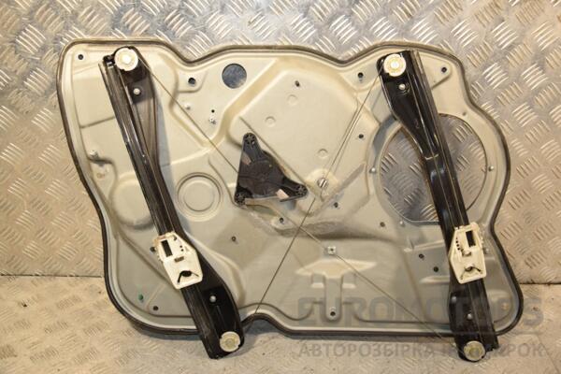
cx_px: 280
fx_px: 584
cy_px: 187
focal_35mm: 38
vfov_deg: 35.5
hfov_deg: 51.3
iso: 800
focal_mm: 25
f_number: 5
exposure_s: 1/200
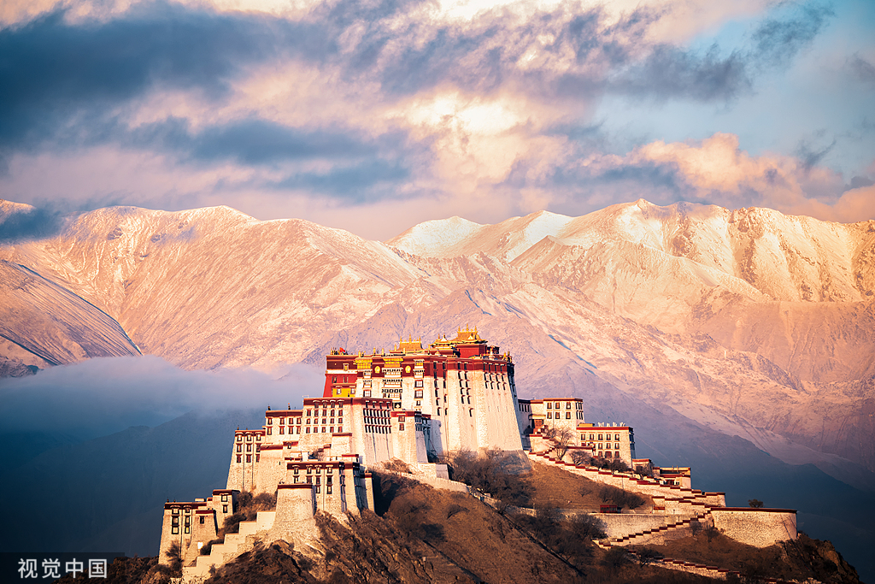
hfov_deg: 8.2
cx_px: 438
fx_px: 6077
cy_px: 292
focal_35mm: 250
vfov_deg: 5.5
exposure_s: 1/200
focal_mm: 250
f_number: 8
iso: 200
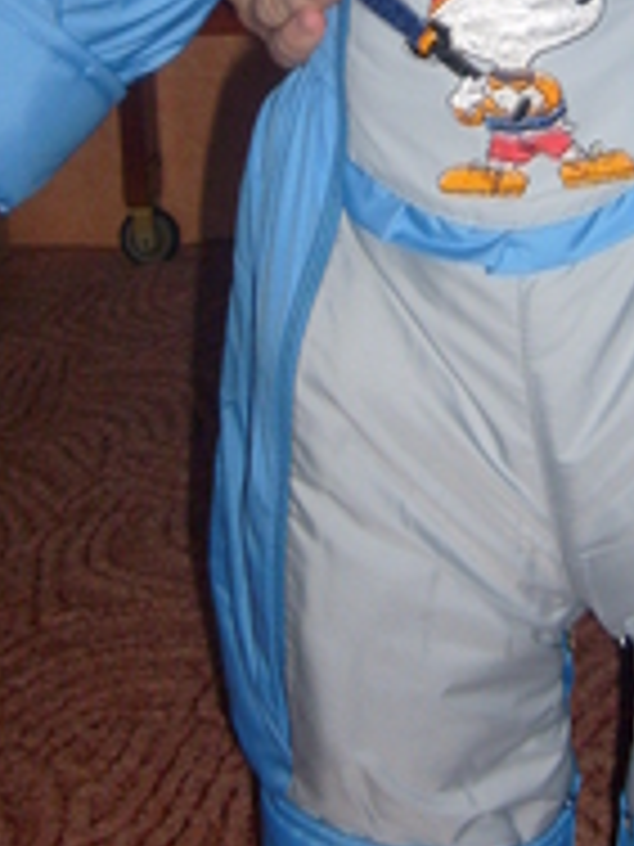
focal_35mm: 84
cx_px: 436
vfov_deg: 22.2
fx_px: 2051
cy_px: -50
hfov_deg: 17.5
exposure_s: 1/45
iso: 100
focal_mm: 5.8
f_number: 2.8
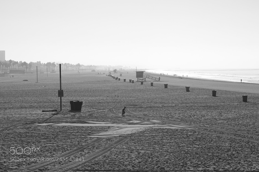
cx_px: 130
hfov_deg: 24.2
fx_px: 604
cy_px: 86
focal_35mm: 84
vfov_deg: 16.3
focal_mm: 56
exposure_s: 1/800
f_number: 9
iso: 200
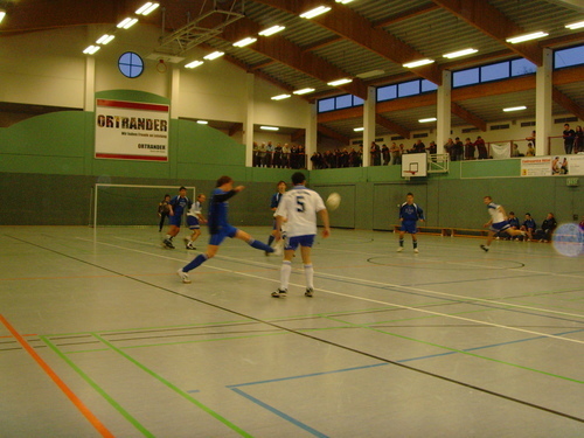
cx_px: 292
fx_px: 658
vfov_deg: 36.8
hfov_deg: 47.9
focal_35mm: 39
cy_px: 219
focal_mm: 6.6
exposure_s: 1/45
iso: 320
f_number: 3.5
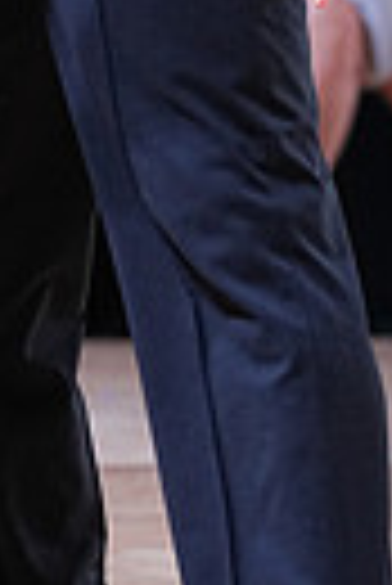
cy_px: -338
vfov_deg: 3.0
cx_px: -196
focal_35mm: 674
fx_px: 10979
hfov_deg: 2.0
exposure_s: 1/250
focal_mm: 151
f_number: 4
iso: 1000
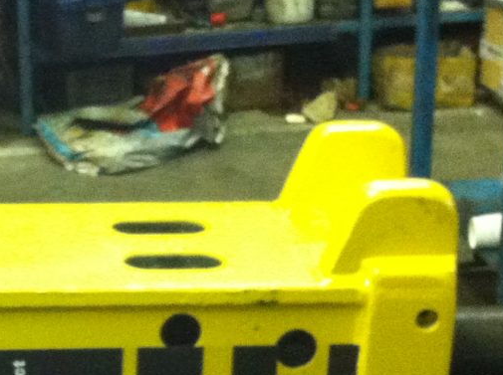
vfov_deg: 11.1
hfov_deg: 14.4
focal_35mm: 133
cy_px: 281
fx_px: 1929
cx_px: -83
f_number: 2.8
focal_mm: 3.85
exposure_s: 1/17
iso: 500
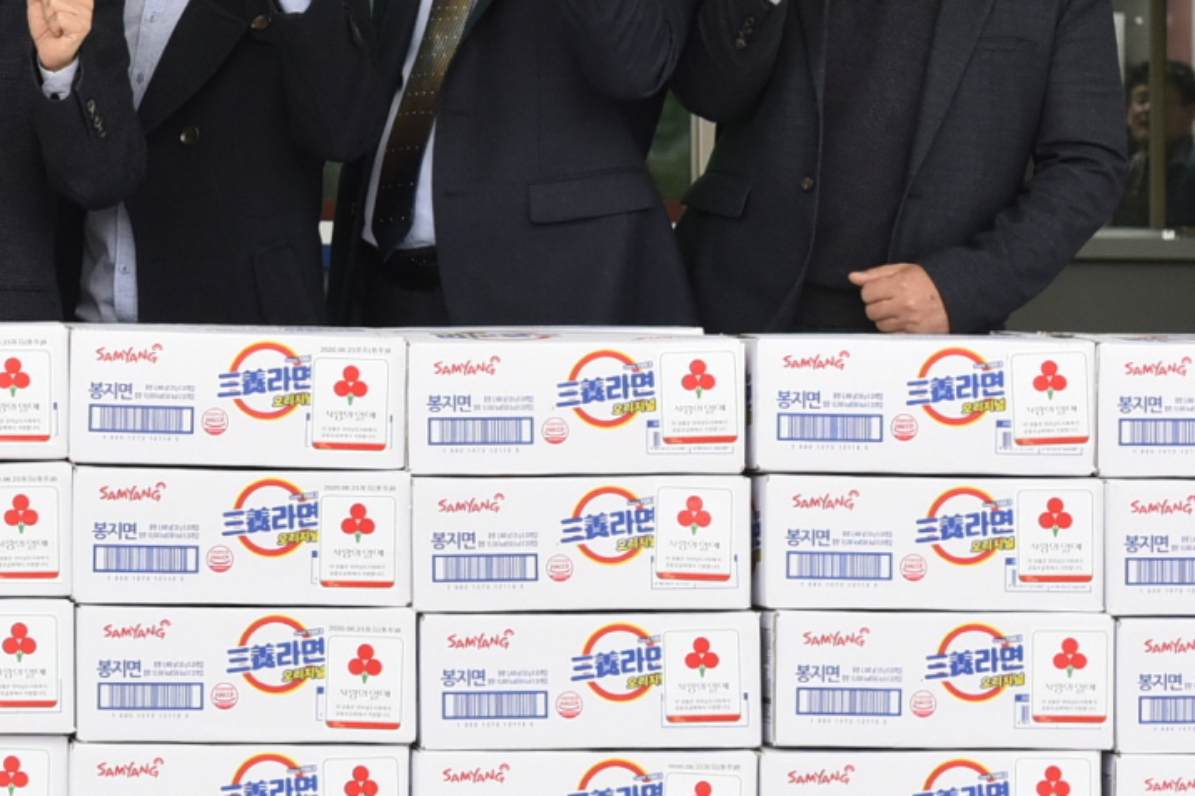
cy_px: -18
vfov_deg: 6.3
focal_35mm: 218
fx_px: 7234
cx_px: -723
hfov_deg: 9.1
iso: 800
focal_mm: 65
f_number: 5.6
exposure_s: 1/125
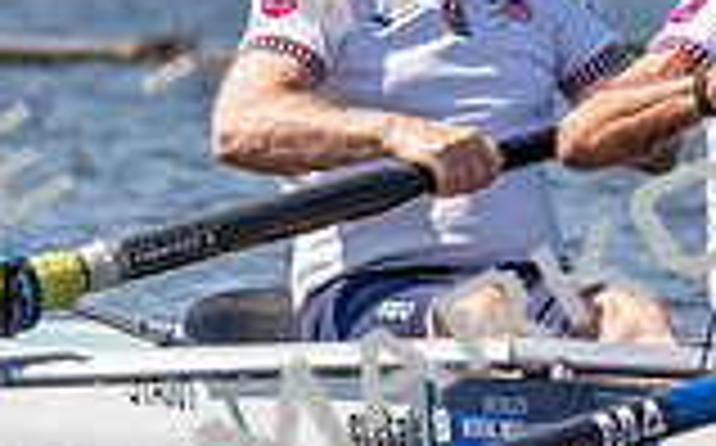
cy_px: 52
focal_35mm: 744
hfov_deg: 2.8
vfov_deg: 1.8
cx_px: 824
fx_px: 14503
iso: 250
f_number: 5.6
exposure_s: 1/2000
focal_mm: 200
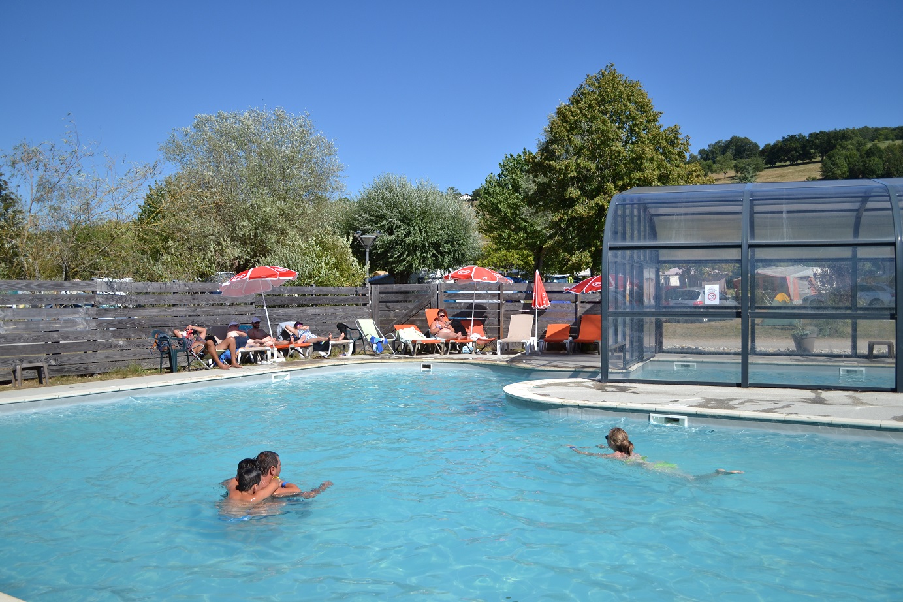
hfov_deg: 57.2
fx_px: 828
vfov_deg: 40.0
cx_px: 452
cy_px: 301
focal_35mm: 33
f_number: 3.8
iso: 200
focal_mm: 22
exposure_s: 1/2000
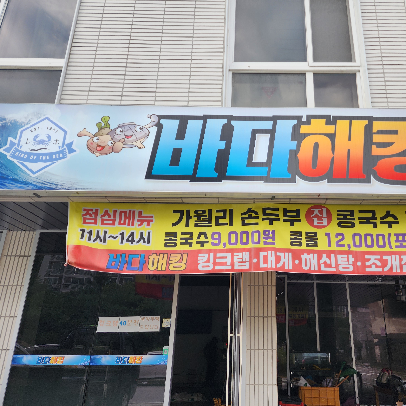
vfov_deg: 57.3
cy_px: 201
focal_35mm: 28
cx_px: 259
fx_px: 372
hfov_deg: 56.5
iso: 12
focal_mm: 6.4
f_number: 1.8
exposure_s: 1/264
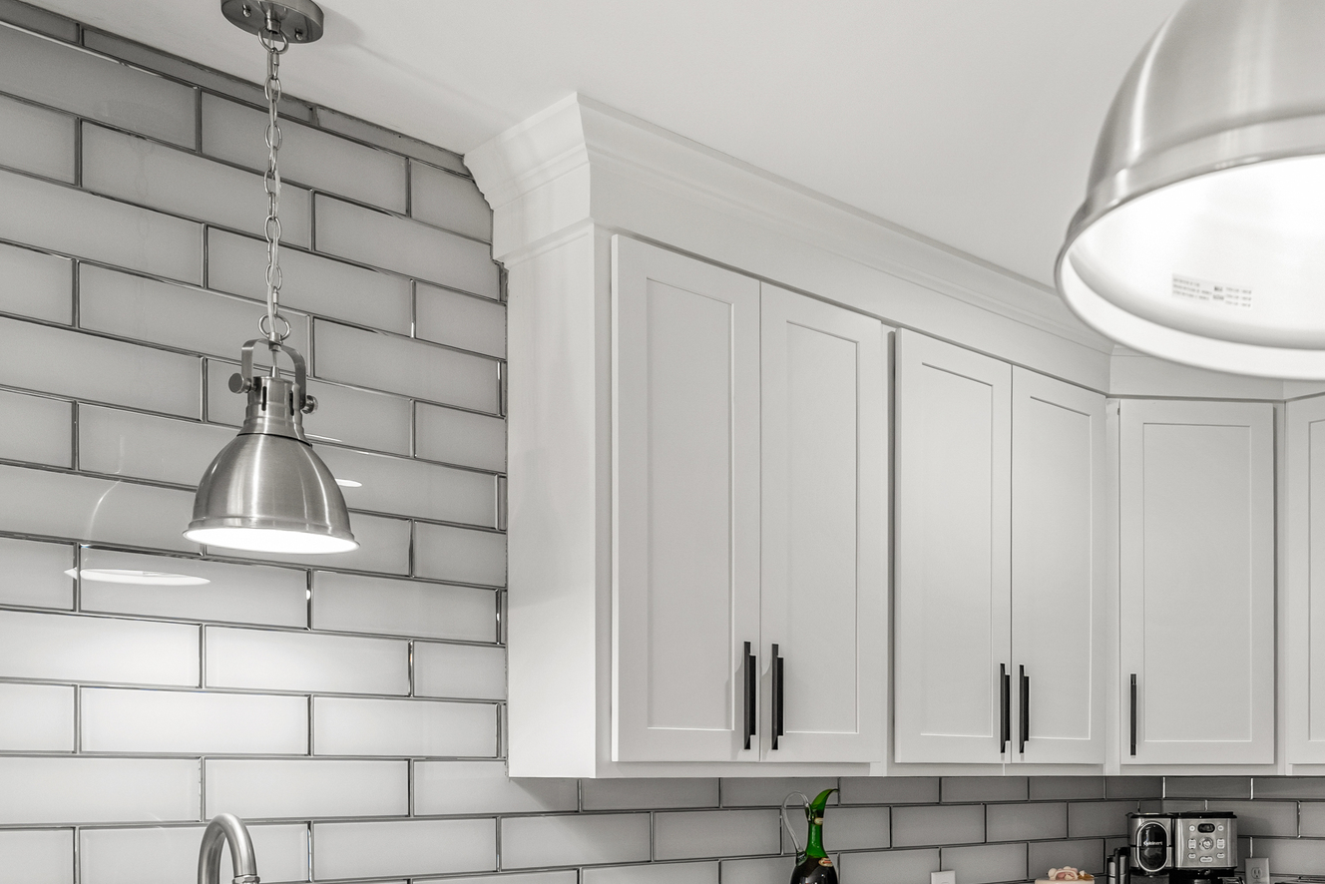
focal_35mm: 37
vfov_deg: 33.1
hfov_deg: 47.3
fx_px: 1362
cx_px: 1164
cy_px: 877
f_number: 5.6
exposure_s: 1/5
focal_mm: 16
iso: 400
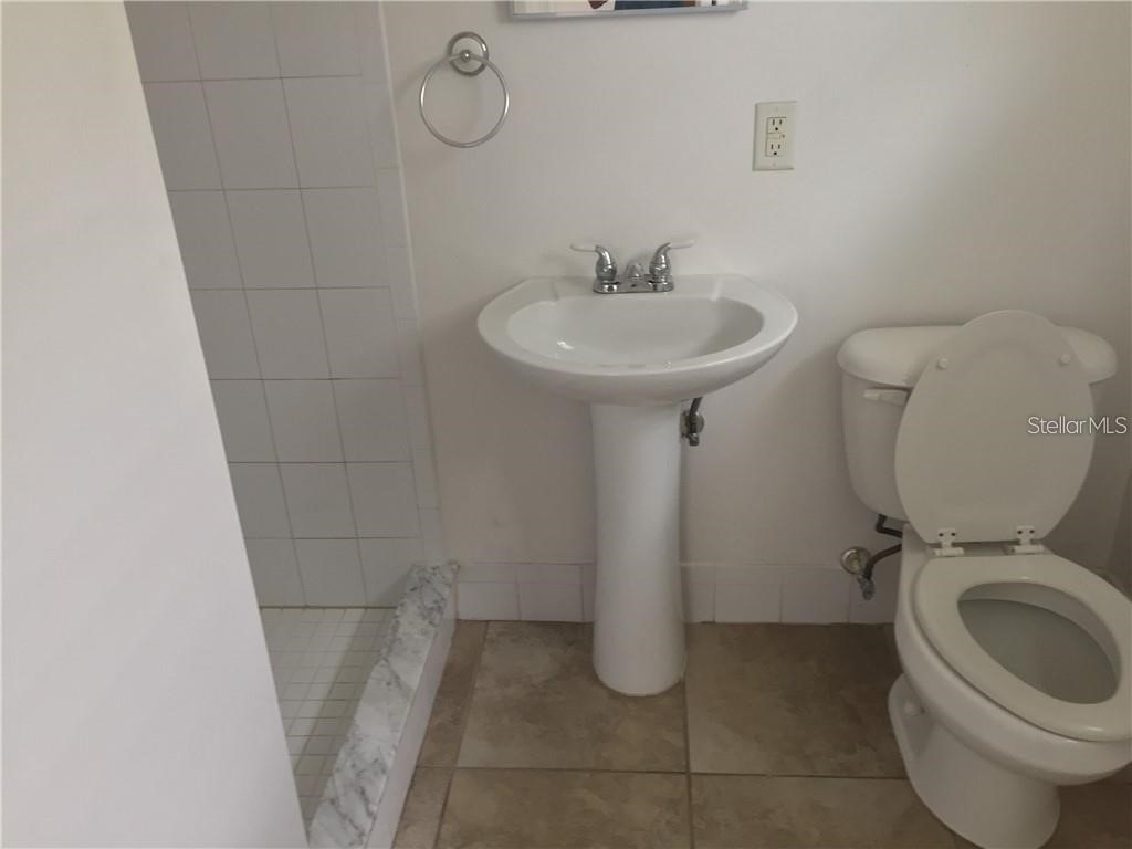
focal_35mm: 29
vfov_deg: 48.2
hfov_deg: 61.7
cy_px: 424
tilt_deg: -26.6
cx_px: 566
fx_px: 948
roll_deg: +2.1
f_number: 2.2
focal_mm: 4.15
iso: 100
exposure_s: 1/30
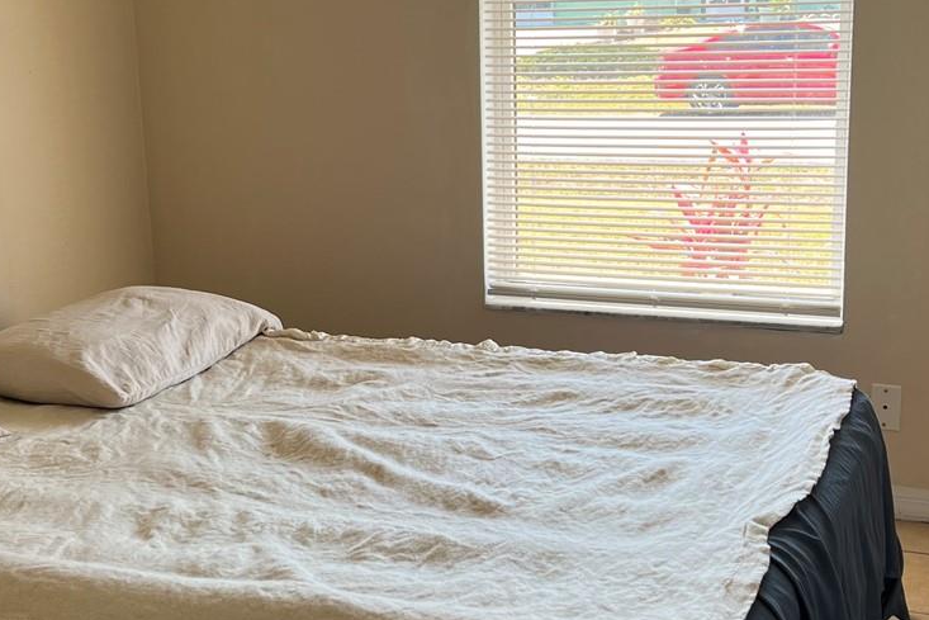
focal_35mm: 59
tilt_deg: -12.3
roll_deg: +3.3
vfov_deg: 23.0
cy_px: 330
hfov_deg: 33.9
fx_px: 1523
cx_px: 414
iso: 40
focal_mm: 5.7
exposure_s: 1/246
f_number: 1.5
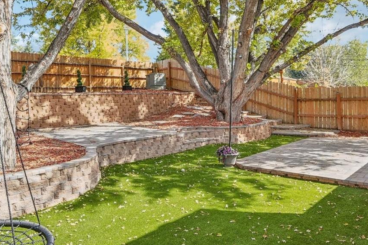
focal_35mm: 28
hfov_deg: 65.3
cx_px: 166
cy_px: 91
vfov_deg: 46.0
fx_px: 286
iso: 800
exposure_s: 1/125
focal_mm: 10
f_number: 8
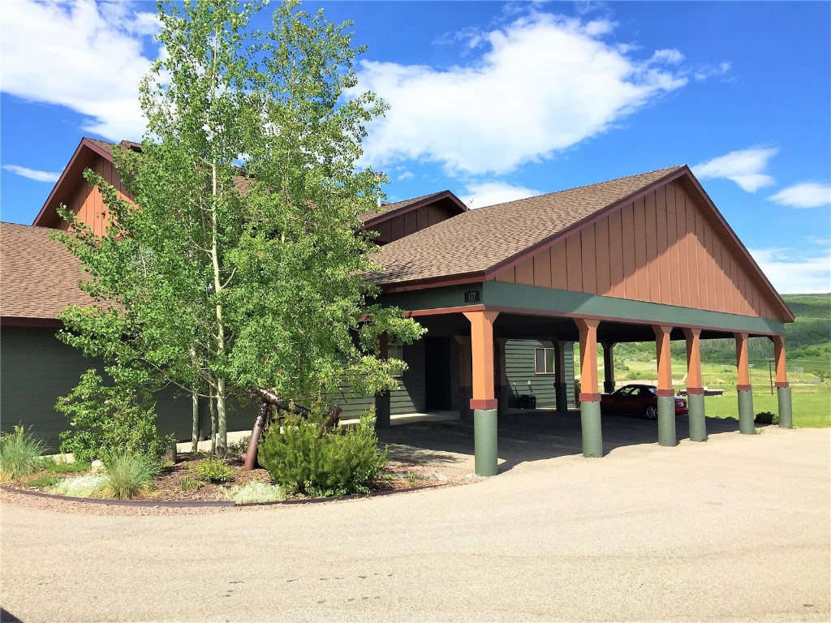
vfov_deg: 48.2
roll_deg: +0.4
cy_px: 312
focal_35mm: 29
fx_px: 696
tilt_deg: +5.3
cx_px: 416
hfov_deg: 61.7
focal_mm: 4.15
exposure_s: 1/1721
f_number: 2.2
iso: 32
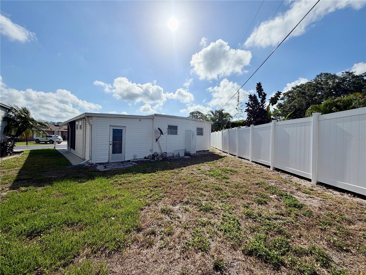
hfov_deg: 102.1
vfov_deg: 85.7
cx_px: 183
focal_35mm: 14
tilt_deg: +0.7
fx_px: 148
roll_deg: +0.8
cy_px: 138
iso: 20
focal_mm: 2.22
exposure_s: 1/2165
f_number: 2.2
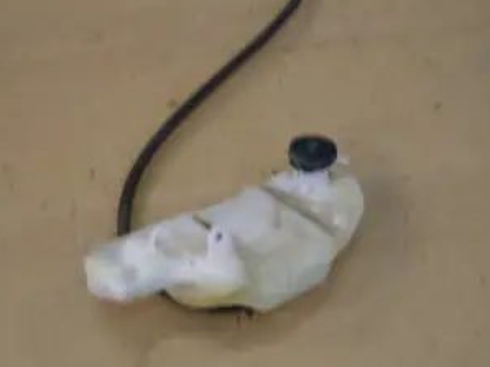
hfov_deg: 33.3
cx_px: 245
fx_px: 820
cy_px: 230
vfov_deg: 25.1
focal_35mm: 58
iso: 125
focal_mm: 6.3
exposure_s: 1/20
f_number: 3.1
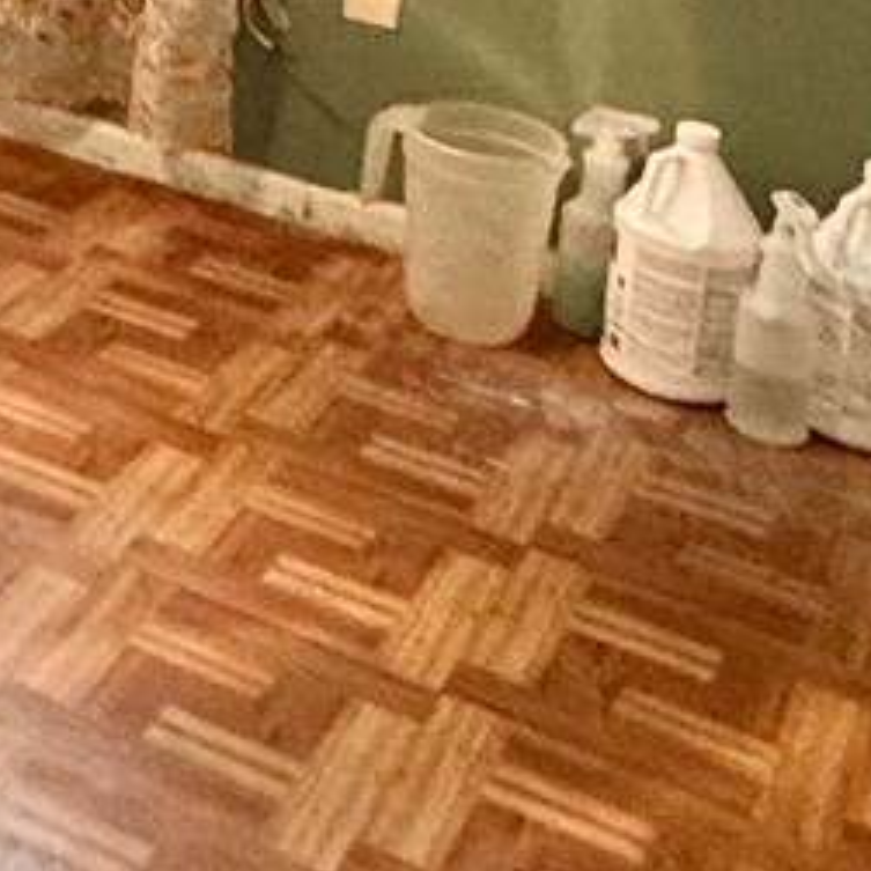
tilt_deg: -9.3
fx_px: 2249
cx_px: -541
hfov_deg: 18.6
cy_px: -427
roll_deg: -1.7
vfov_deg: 19.2
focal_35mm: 79
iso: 400
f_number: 2.2
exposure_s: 1/60
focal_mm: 2.22
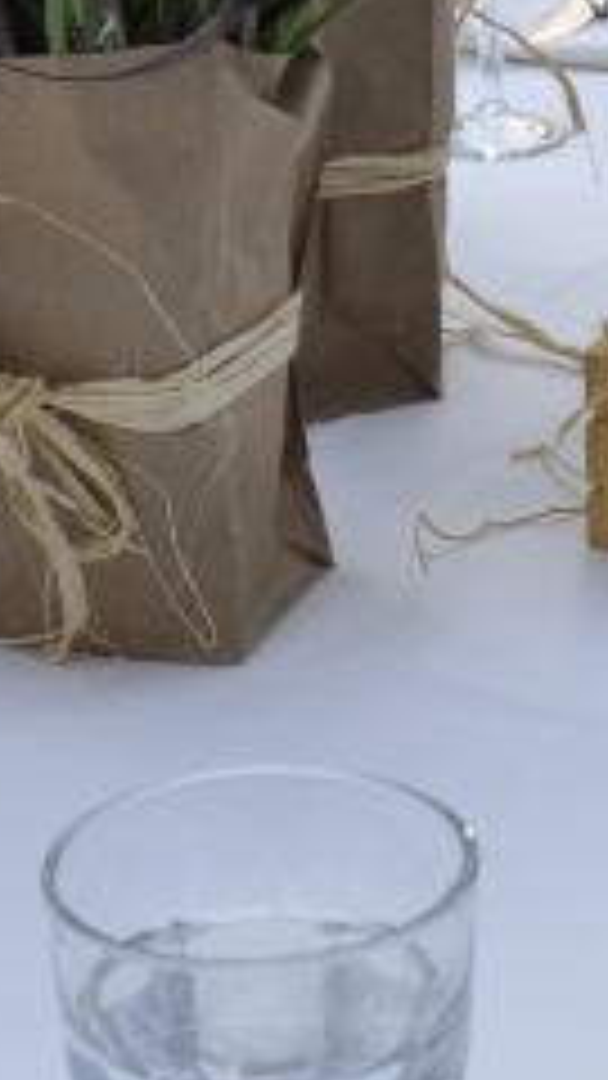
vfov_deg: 14.9
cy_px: -92
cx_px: 468
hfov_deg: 8.6
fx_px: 4041
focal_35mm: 141
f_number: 8
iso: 200
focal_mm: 18
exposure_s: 1/100
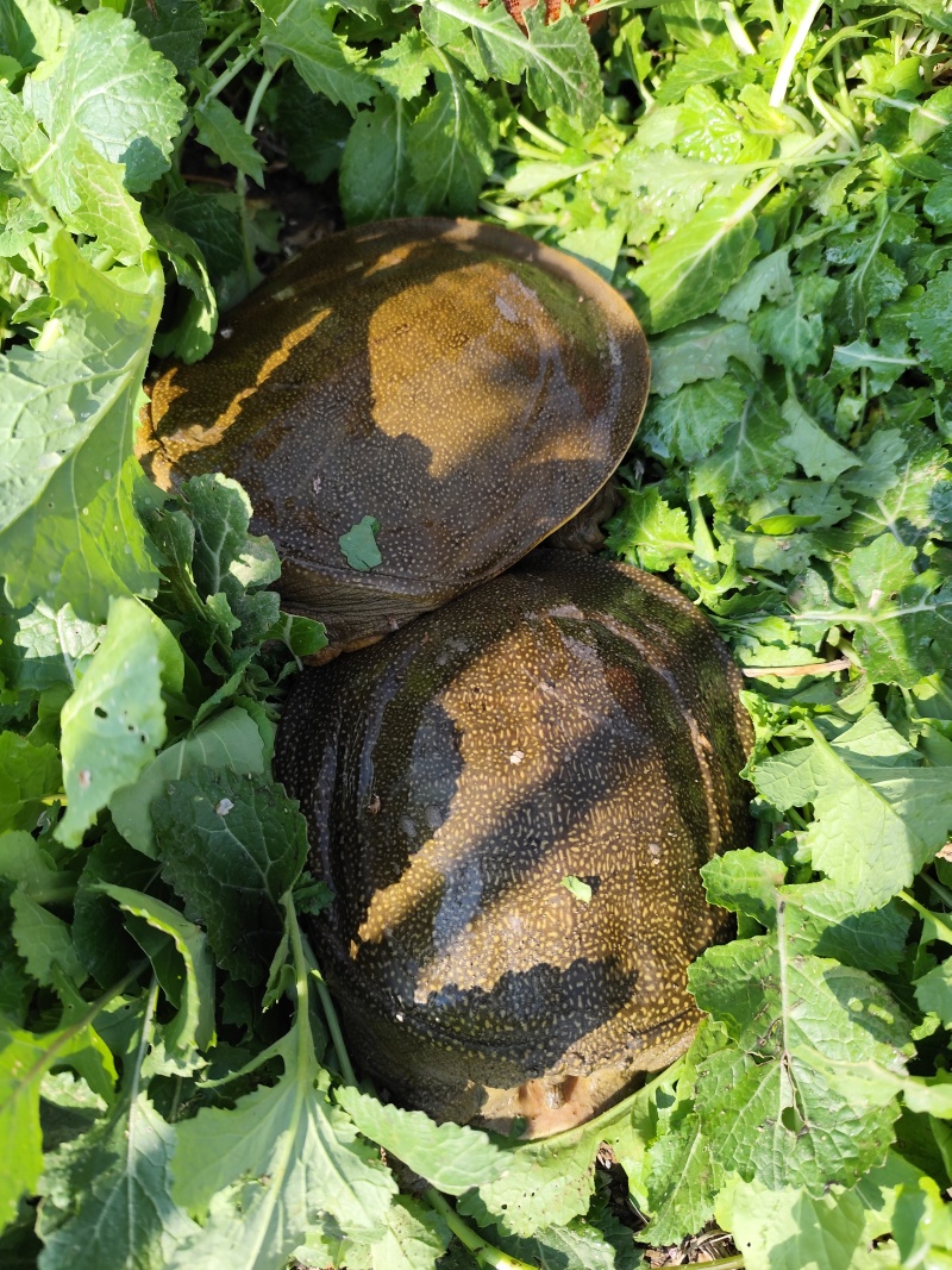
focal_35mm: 23
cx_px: 476
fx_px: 844
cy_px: 635
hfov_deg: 58.9
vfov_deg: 73.9
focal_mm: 6.14
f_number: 1.65
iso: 50
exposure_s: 1/381
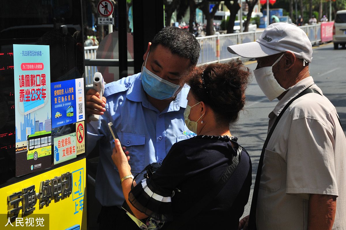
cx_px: 173
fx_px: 1008
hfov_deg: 19.5
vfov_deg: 13.0
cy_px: 115
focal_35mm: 105
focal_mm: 70
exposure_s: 1/500
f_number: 11
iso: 400
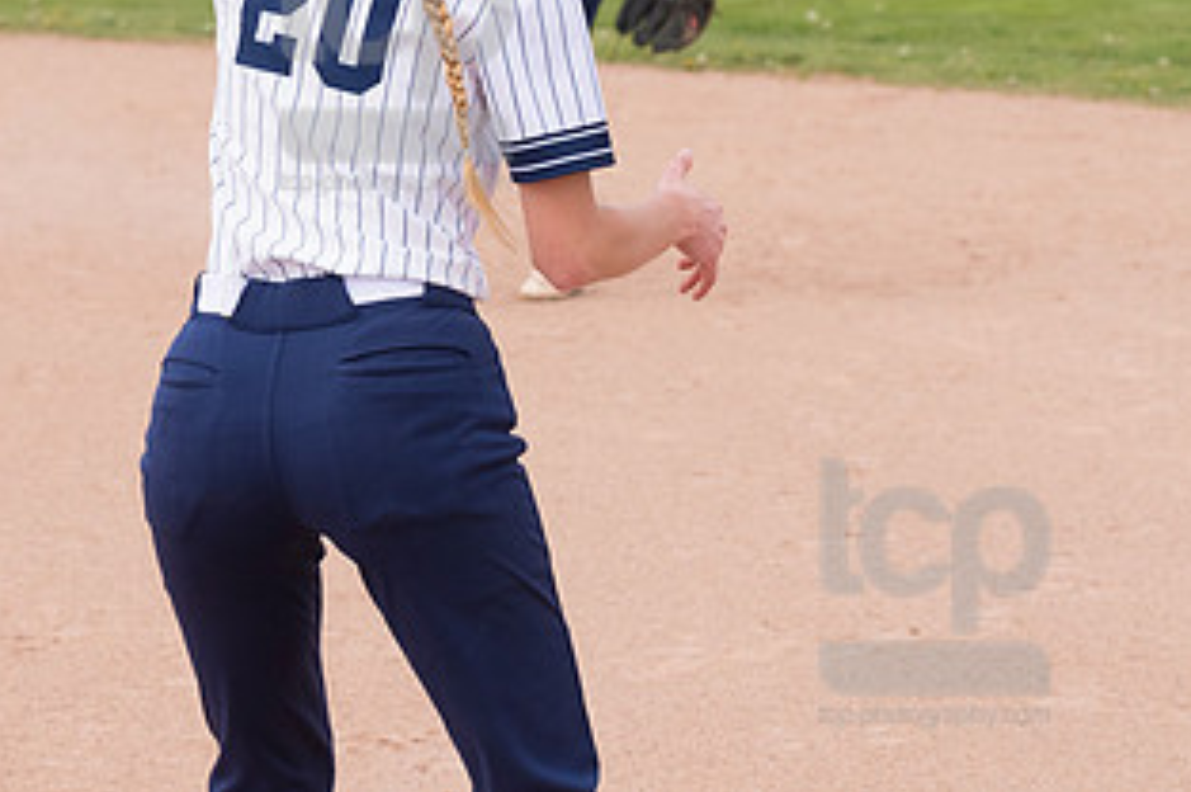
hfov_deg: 7.8
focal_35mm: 263
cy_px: 61
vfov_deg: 5.2
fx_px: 8692
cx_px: 396
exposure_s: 1/1600
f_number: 5.6
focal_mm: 95
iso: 400
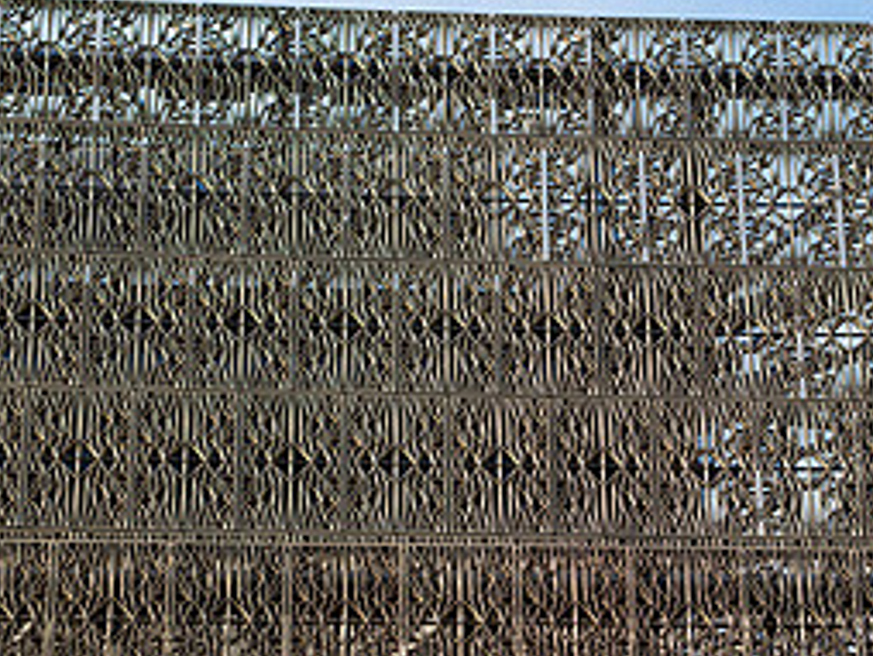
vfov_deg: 13.2
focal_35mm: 112
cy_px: 496
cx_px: 567
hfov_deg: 17.5
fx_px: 2827
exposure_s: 1/320
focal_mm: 51
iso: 80
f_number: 4
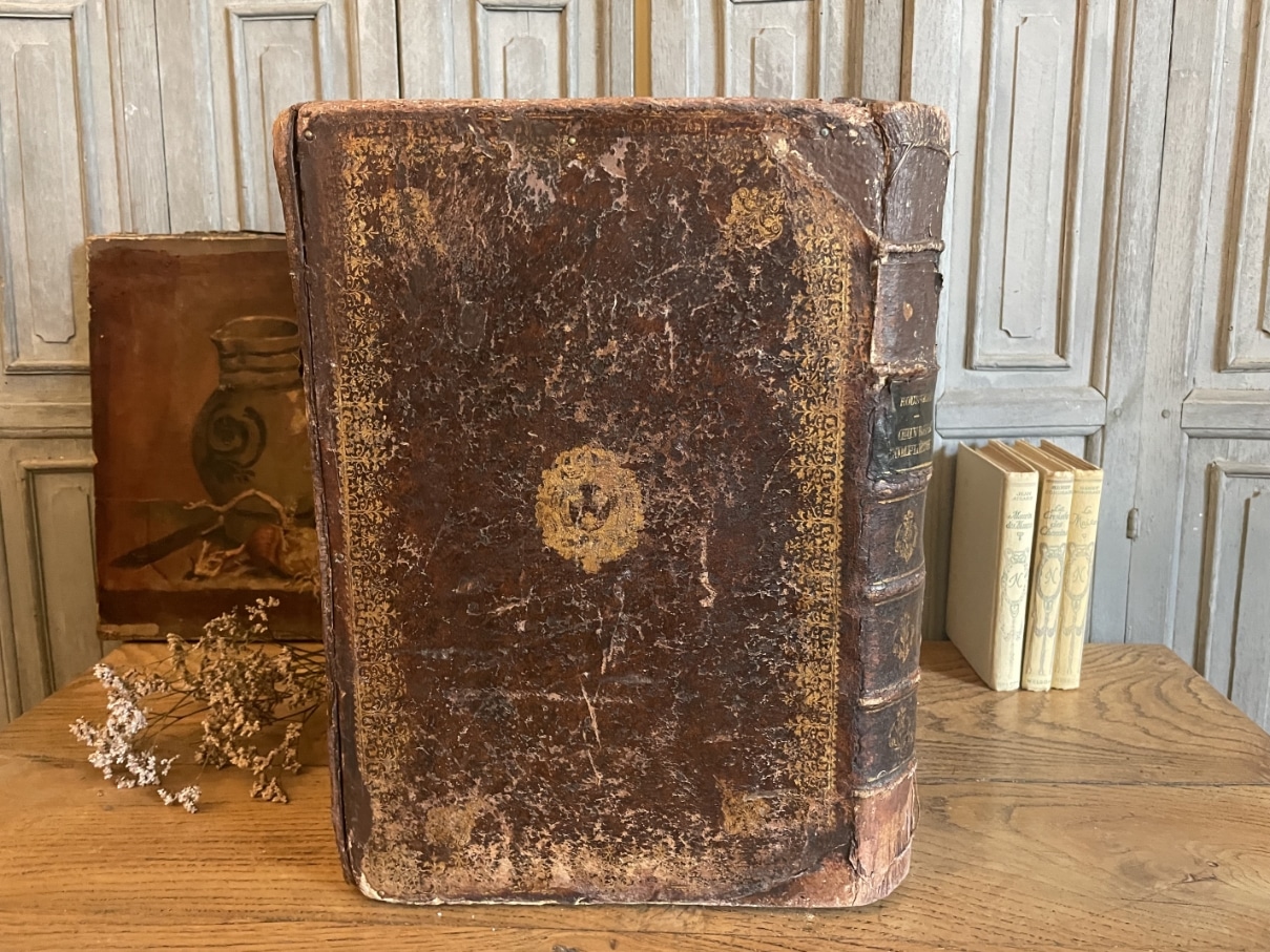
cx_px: 635
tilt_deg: -12.0
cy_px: 476
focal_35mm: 26
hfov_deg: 67.3
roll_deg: +0.9
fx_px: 954
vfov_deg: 53.1
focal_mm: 4.2
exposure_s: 1/33
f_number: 1.6
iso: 640
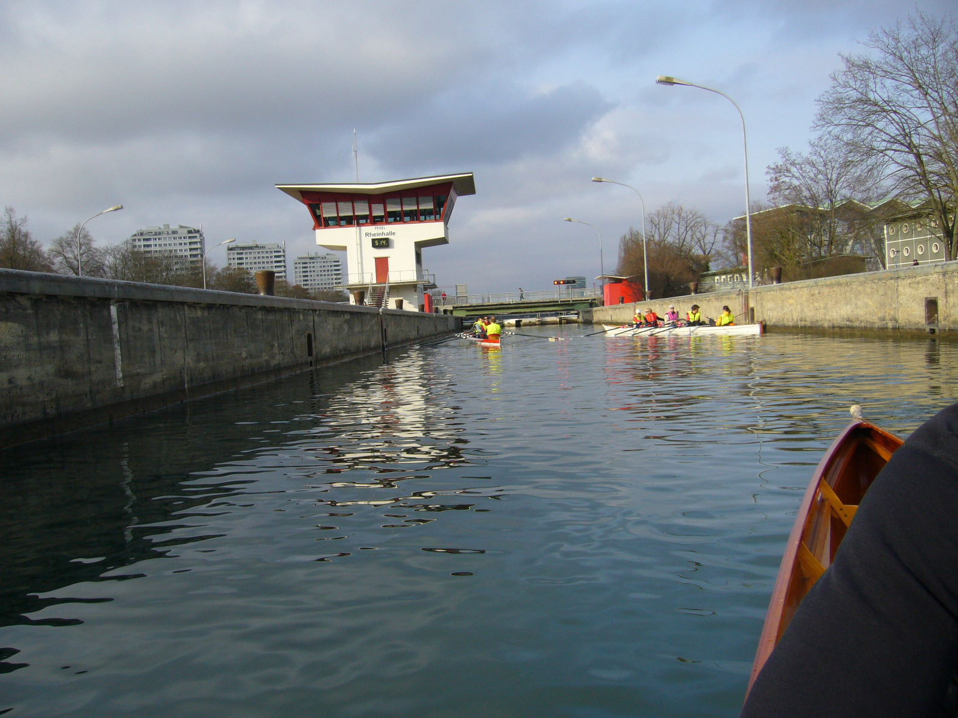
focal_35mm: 35
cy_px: 359
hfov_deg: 52.6
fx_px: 969
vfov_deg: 40.7
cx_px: 479
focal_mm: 5.8
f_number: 5.6
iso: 80
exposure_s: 1/250
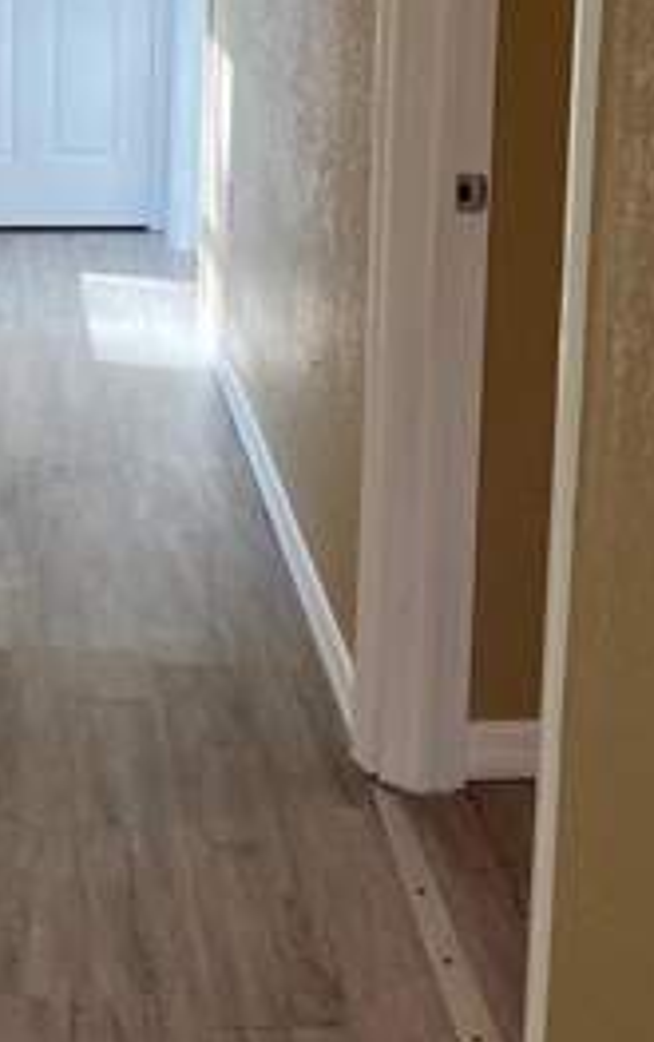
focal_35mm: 67
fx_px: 1905
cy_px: 44
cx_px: -20
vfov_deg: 29.0
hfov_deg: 18.9
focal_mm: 5.7
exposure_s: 1/143
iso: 64
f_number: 1.5
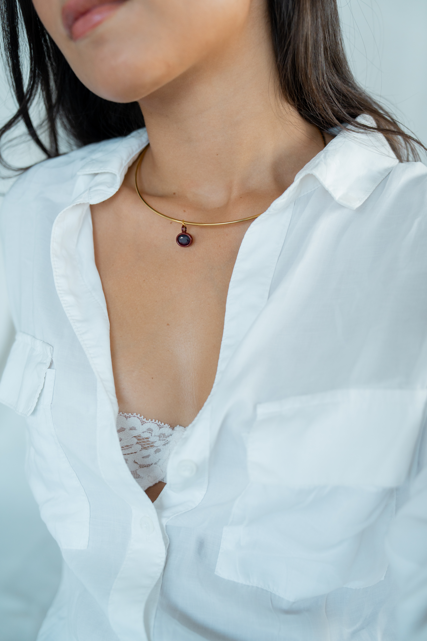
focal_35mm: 43
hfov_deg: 31.2
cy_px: 320
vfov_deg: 45.4
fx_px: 765
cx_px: 214
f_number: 2.8
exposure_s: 1/250
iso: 500
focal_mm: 43
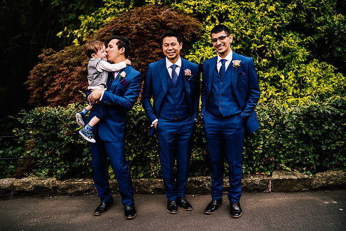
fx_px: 336
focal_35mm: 35
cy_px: 116
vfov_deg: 37.9
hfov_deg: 54.4
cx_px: 173
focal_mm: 35
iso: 100
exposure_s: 1/1250
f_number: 4
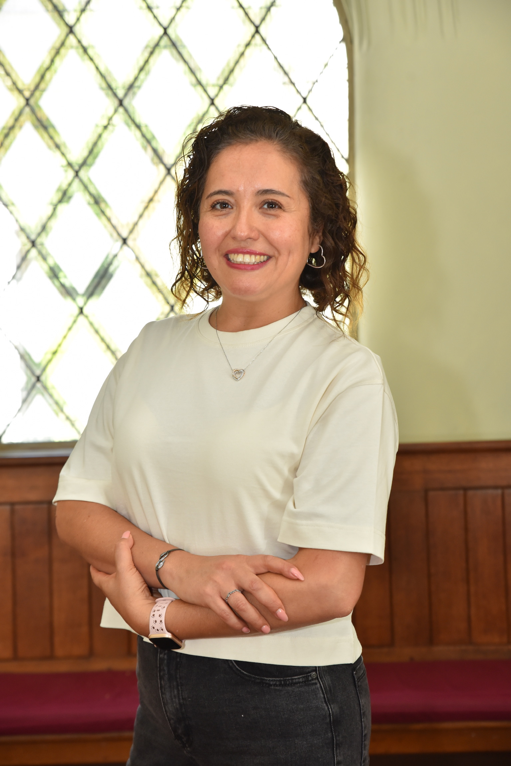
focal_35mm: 55
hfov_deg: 24.6
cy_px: 383
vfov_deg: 36.2
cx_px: 256
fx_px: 1170
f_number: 5.6
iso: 640
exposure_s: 1/160
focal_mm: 55
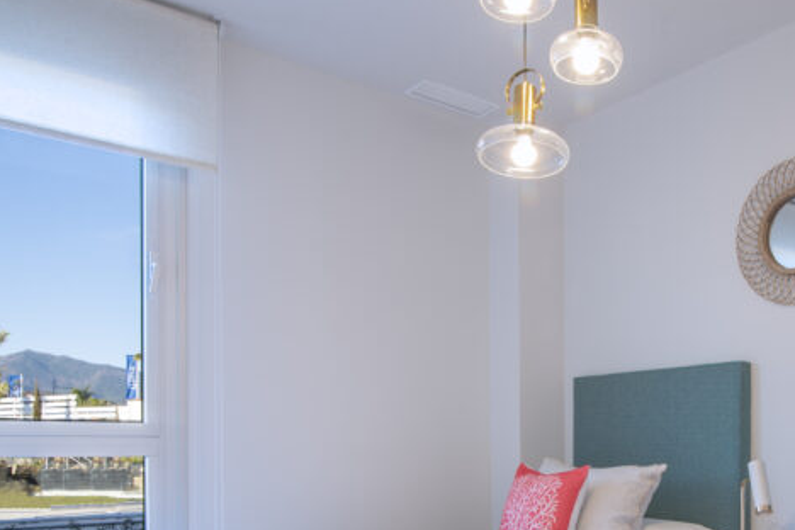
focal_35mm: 35
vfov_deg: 36.1
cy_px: 450
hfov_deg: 52.7
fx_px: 773
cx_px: 567
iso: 100
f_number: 11
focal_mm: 16
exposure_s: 1/2
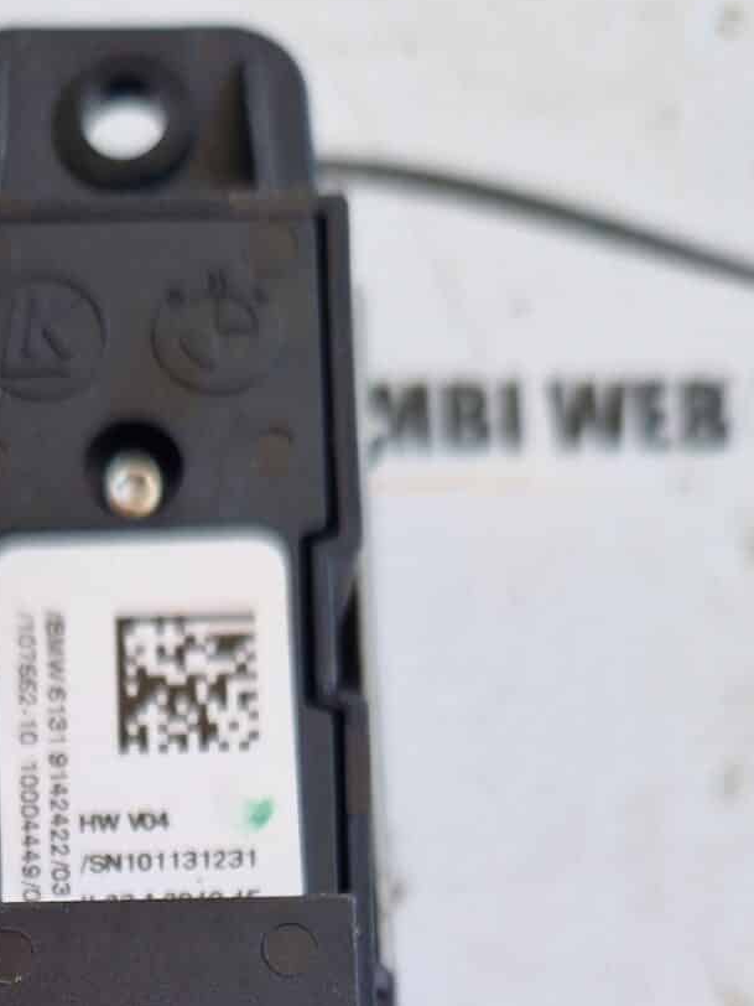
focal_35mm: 58
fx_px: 1684
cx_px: 150
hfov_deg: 24.8
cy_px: 1210
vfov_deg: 28.8
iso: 50
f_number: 1.8
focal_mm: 5.4
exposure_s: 1/100
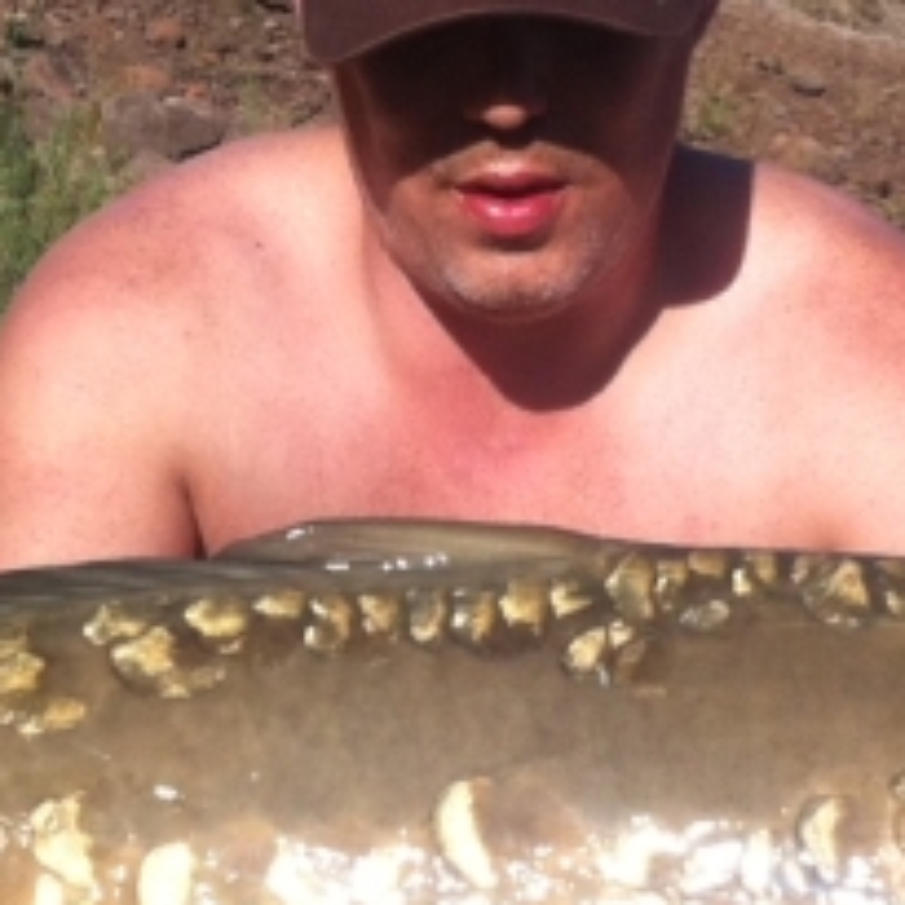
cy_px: 616
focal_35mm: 128
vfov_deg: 13.6
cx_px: 305
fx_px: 3786
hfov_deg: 13.6
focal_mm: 3.85
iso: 80
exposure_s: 1/1580
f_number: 2.8
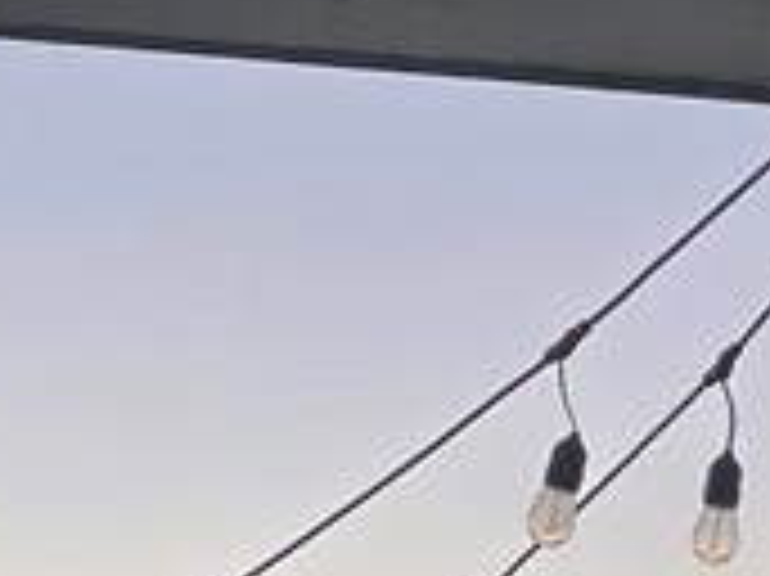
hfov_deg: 13.1
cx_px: 585
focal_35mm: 150
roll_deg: -2.5
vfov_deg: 9.1
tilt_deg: -0.8
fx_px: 3334
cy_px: 1260
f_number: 1.6
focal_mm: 5.1
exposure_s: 1/218
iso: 32
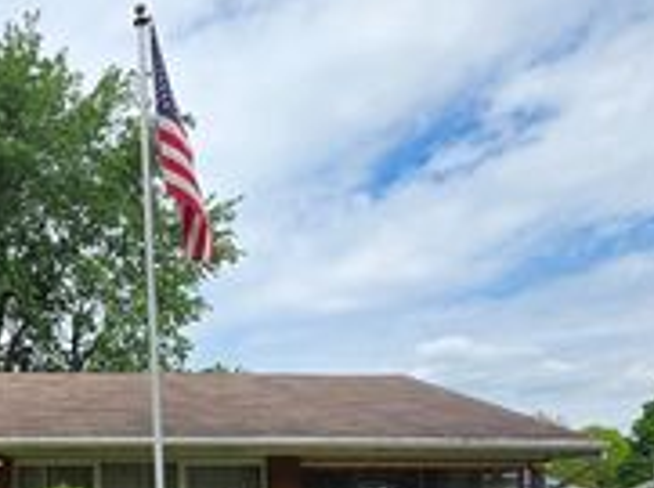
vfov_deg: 34.4
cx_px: 18
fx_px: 679
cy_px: 530
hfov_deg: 44.7
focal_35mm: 36
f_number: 1.9
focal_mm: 2.2
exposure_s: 1/1814
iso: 40
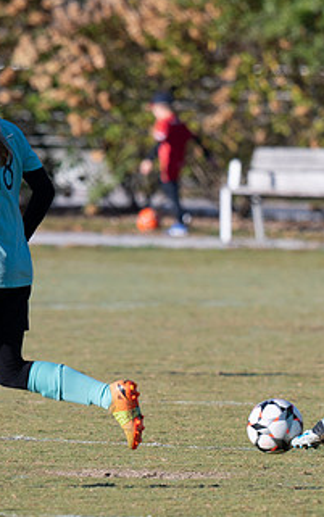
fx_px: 14166
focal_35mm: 1004
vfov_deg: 2.1
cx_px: 280
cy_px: 387
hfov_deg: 1.3
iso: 280
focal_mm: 400
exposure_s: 1/1000
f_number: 6
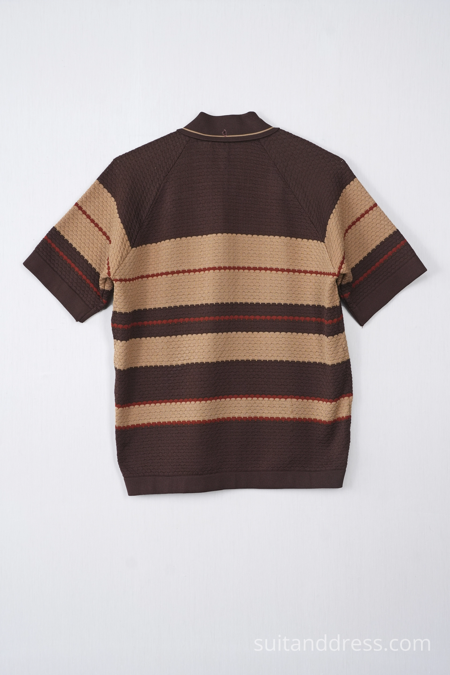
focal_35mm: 46
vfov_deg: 42.3
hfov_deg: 28.9
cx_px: 225
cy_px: 338
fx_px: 872
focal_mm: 31
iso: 320
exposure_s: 1/40
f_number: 9
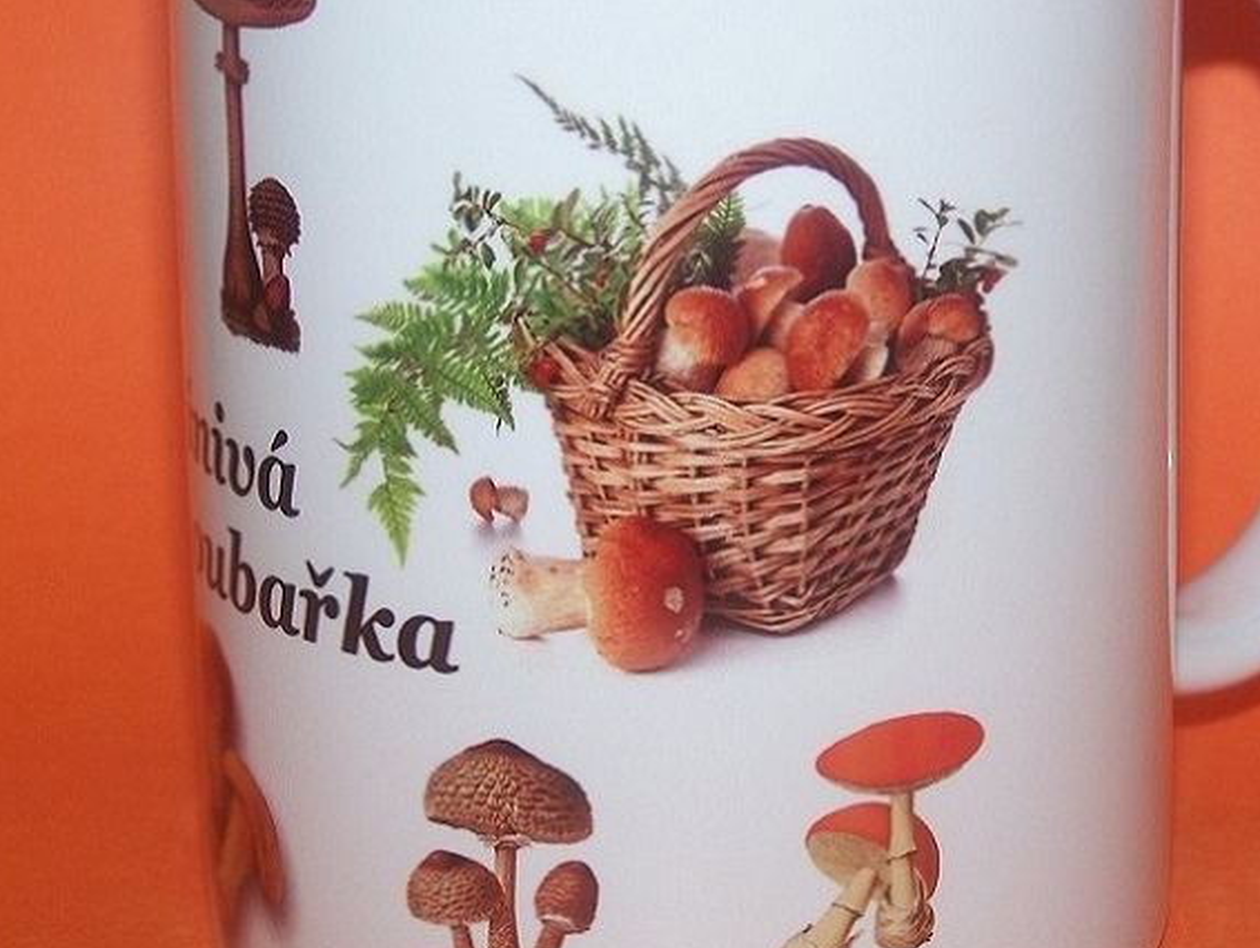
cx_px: 828
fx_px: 4701
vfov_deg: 11.5
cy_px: 421
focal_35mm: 129
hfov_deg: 15.2
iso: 80
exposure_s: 1/80
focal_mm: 13.7
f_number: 3.2
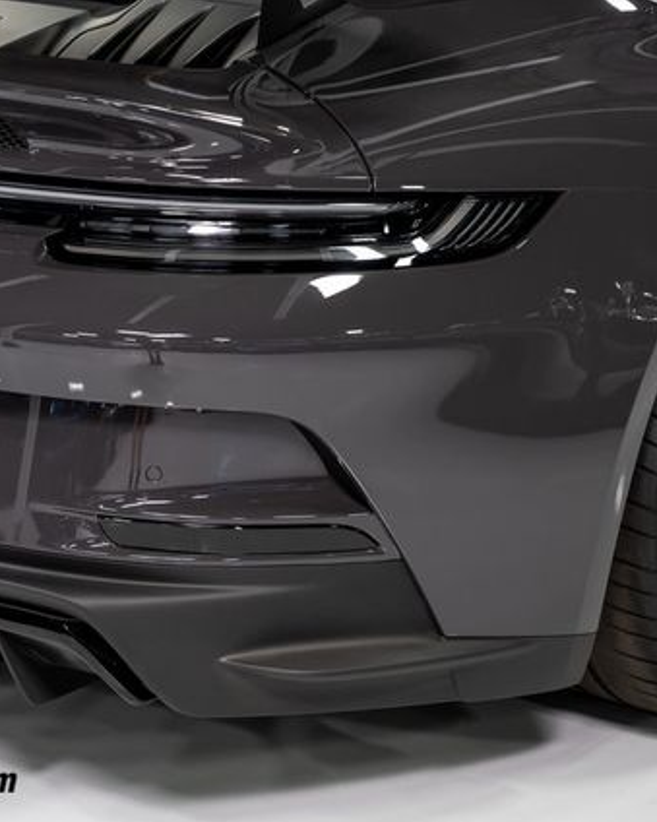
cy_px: 412
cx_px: 258
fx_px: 2067
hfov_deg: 18.0
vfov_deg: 22.5
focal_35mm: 85
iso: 800
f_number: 4
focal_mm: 60
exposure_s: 1/60
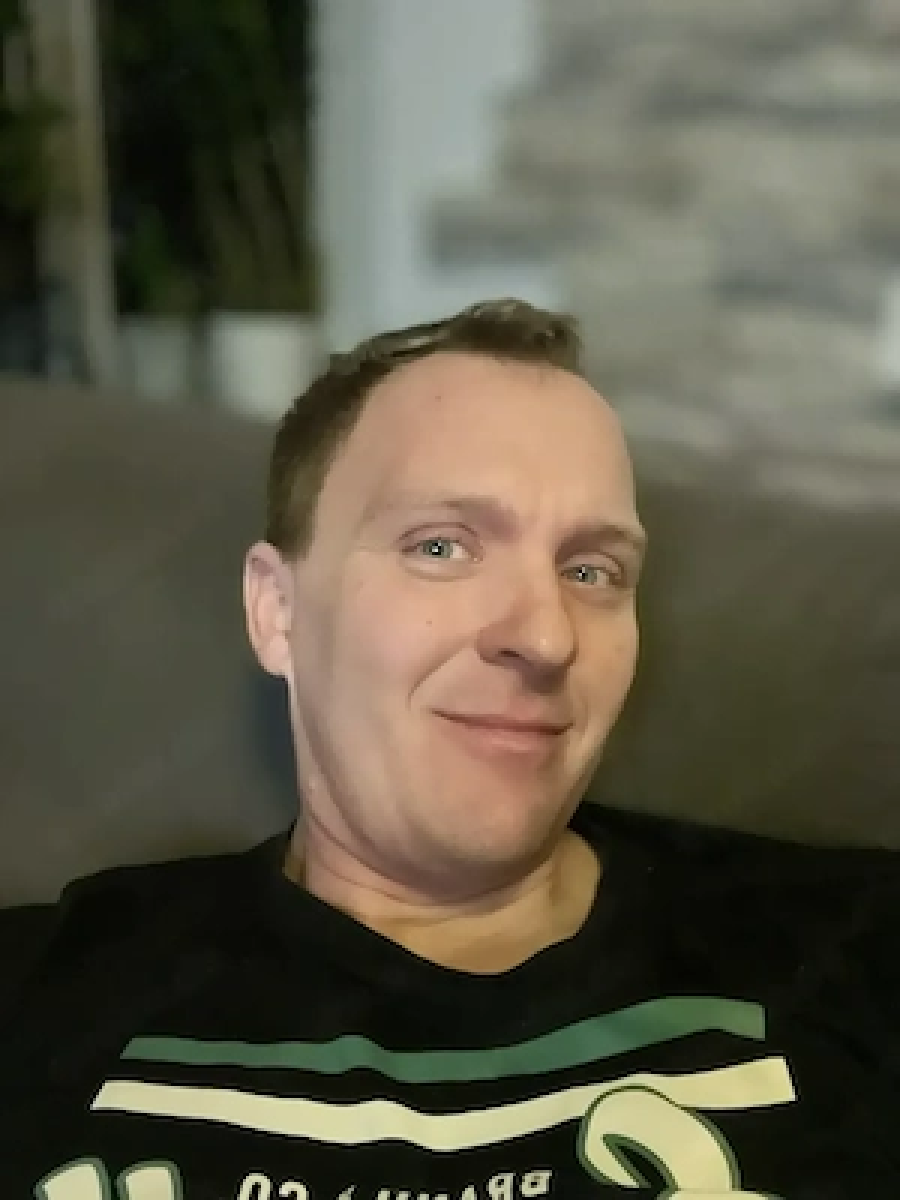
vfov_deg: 60.0
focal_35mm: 30
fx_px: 1040
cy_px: 600
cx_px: 450
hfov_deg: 46.8
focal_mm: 2.71
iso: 1250
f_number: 2.2
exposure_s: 1/14
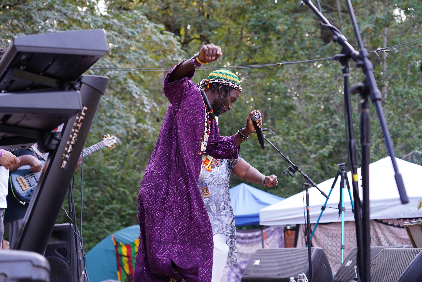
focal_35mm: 63
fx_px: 738
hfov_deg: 31.9
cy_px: 141
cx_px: 211
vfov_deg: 21.6
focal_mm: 63
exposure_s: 1/160
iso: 640
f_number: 4
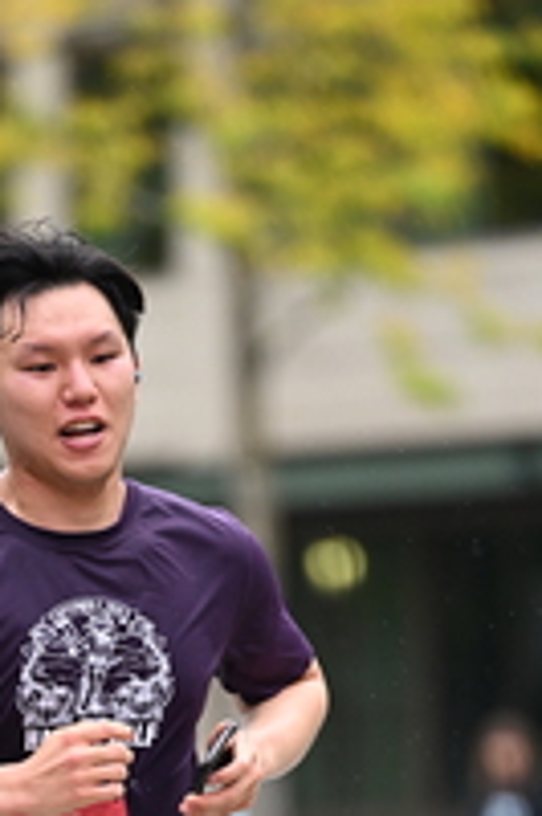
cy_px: 963
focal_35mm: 550
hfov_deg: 2.5
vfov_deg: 3.7
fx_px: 12441
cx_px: 116
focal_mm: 200
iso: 1250
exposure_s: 1/1600
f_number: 2.8
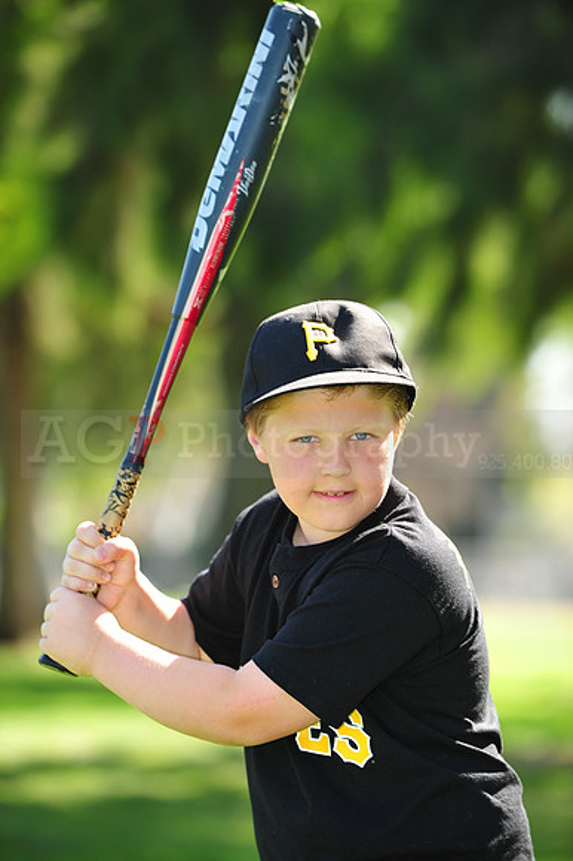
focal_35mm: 155
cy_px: 430
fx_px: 3705
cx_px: 286
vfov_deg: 13.3
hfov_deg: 8.8
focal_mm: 155
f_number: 4.5
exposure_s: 1/320
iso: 200
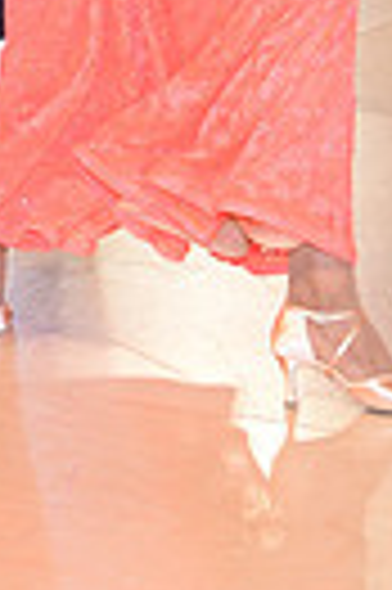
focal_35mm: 230
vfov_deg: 8.6
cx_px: 651
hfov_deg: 5.9
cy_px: -531
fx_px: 3766
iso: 1250
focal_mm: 52
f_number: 5.6
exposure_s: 1/250
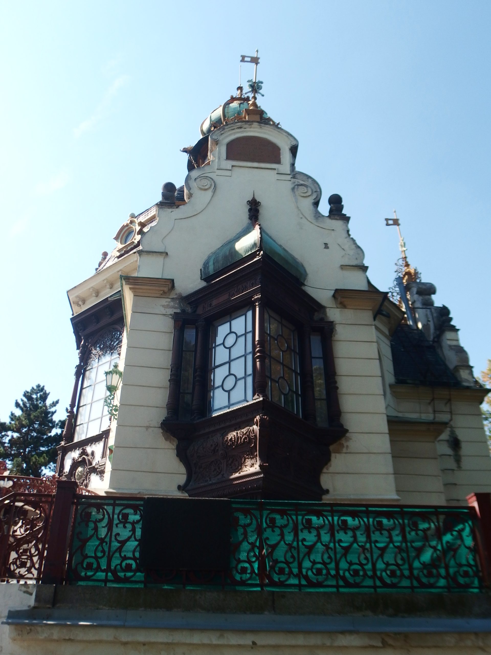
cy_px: 328
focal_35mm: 32
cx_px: 246
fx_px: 605
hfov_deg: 44.2
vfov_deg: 56.8
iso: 100
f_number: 3.5
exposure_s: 1/800
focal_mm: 5.6
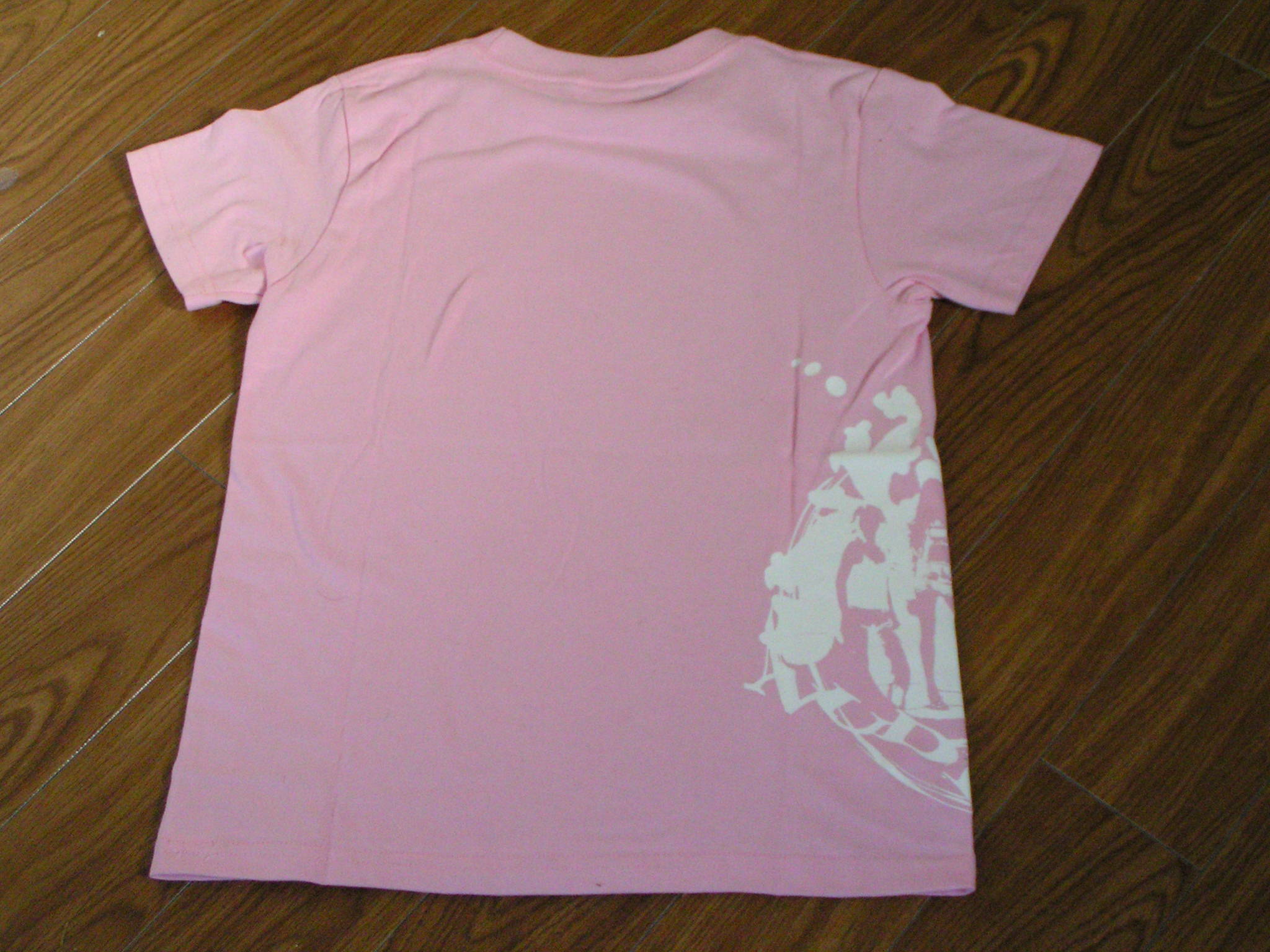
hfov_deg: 33.8
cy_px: 476
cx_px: 635
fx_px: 2091
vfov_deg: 25.7
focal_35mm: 57
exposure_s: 1/60
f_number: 4
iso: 400
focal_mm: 8.7
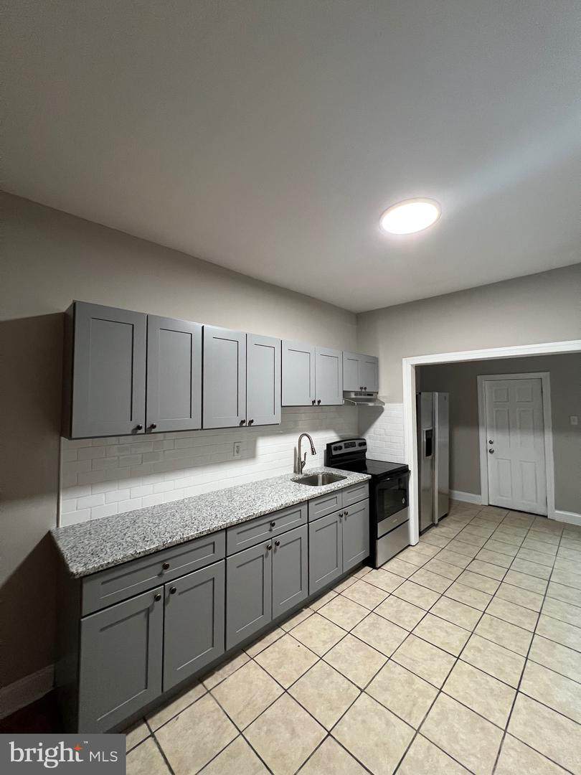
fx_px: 291
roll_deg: +0.5
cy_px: 388
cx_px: 290
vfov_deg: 106.2
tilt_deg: +2.7
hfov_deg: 89.9
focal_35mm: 13
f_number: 1.8
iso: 400
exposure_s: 1/60
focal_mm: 1.57
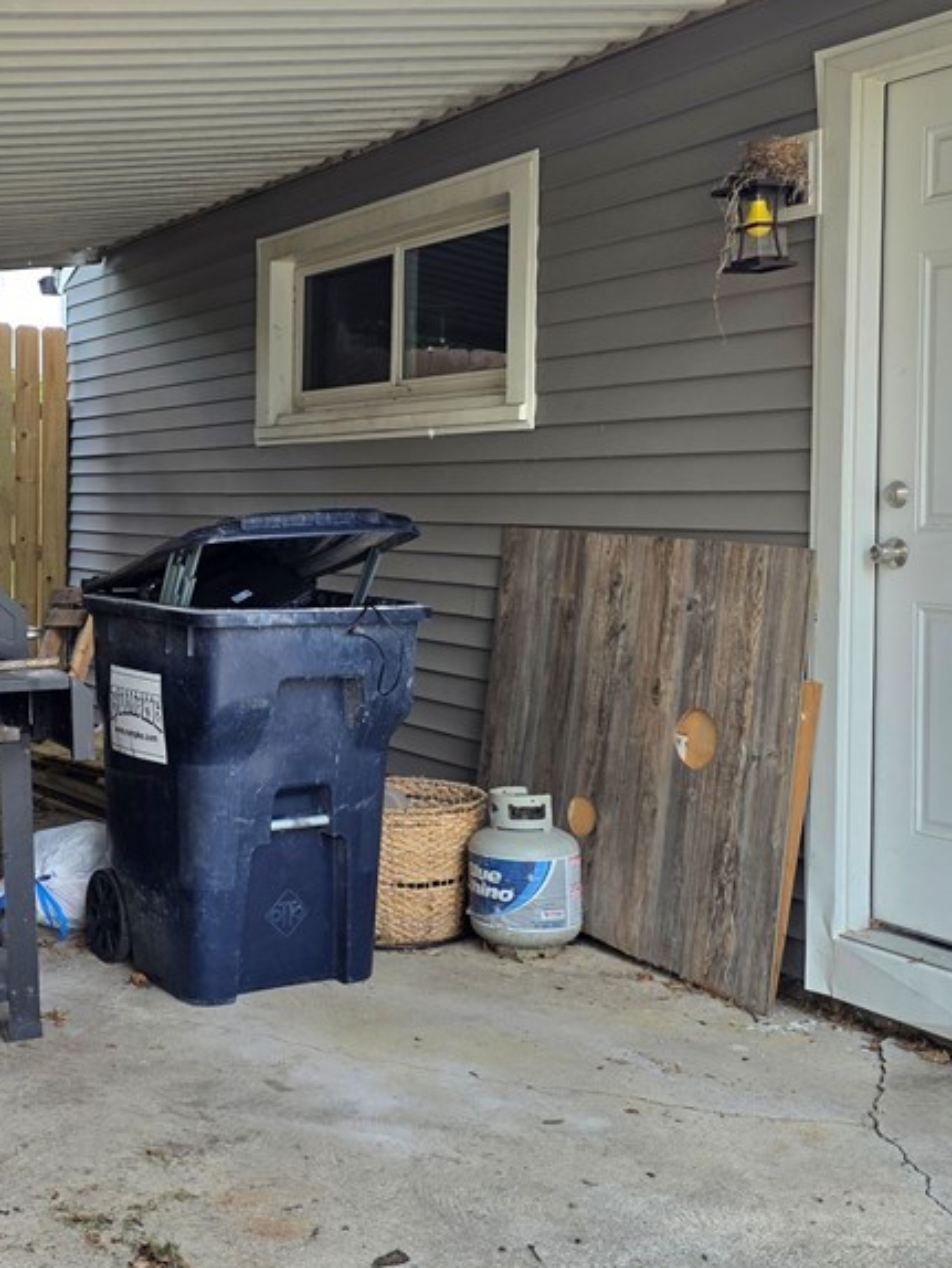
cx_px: 199
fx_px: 1502
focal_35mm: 41
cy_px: 548
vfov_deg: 45.6
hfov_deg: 34.2
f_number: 1.7
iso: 80
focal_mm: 6.25
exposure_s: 1/1667
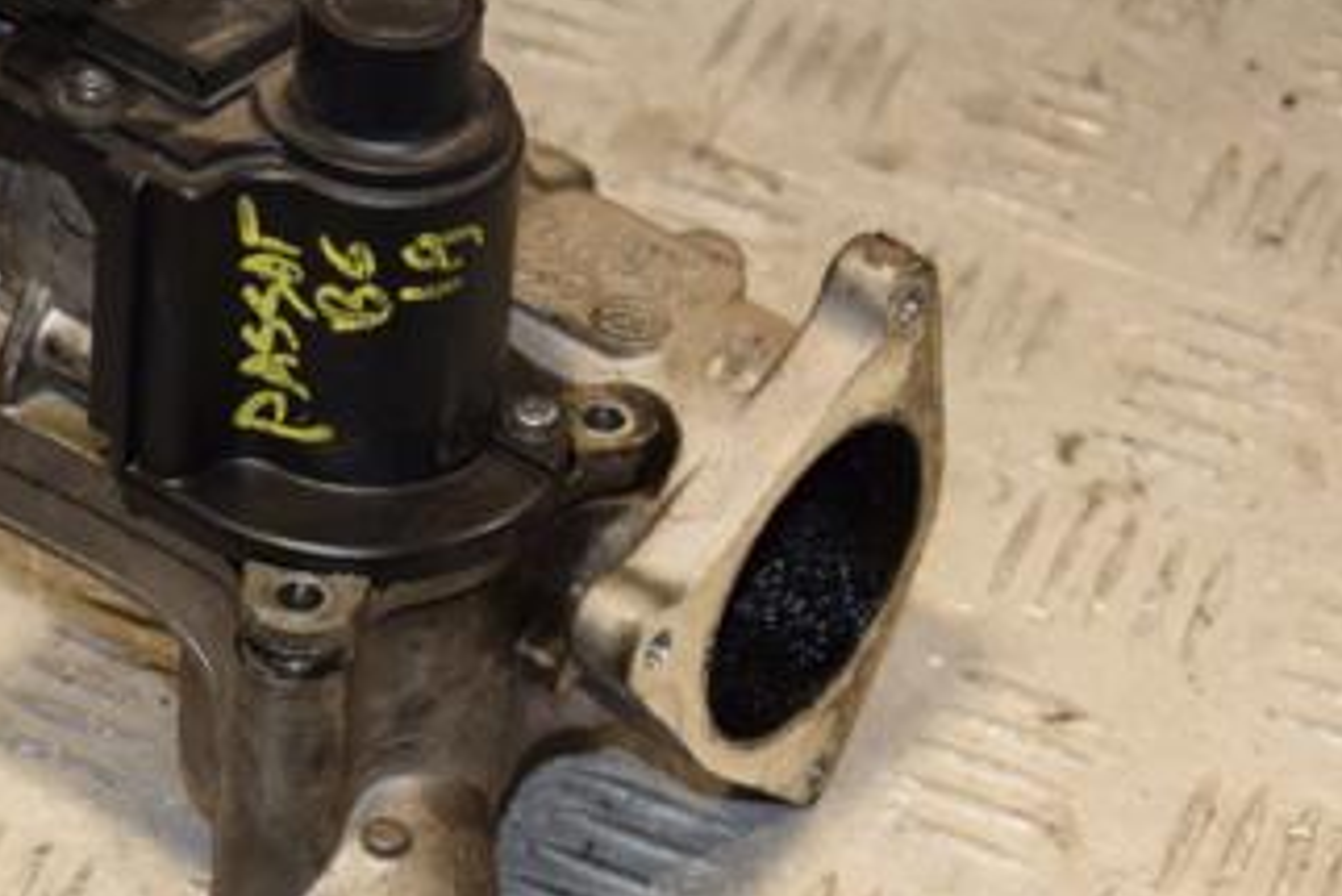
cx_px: 271
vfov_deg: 10.2
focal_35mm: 134
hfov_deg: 15.2
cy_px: 538
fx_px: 4997
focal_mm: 48
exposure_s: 1/200
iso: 800
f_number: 7.1
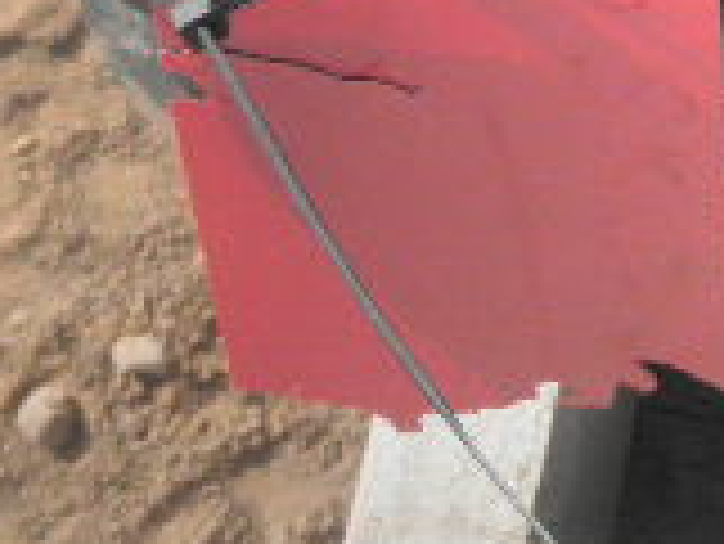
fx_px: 2323
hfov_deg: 15.7
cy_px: -418
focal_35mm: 111
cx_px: 1205
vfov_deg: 12.3
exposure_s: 1/200
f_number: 8.5
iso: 64
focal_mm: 5
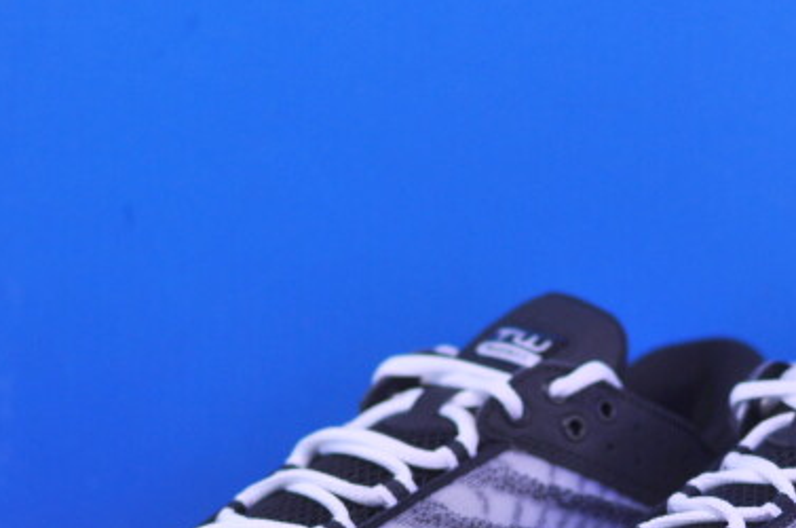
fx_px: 3510
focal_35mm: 159
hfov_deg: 12.9
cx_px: 566
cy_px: 472
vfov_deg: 8.6
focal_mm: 50
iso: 250
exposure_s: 1/320
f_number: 2.8
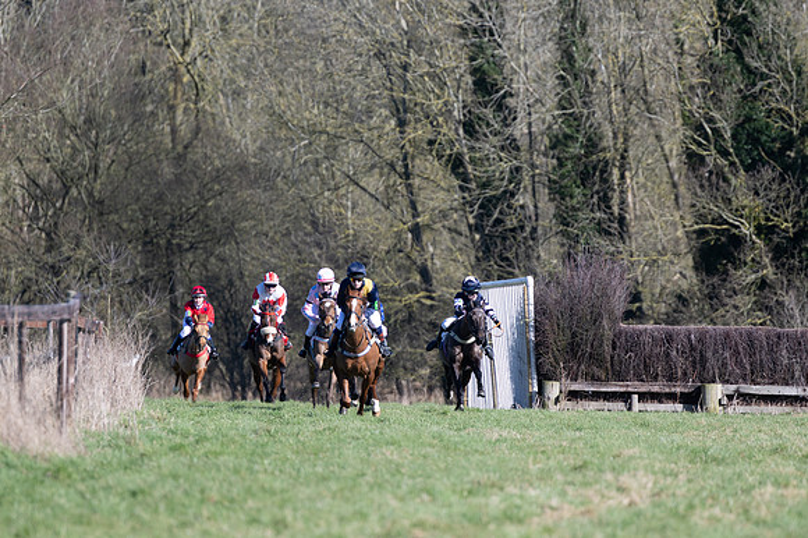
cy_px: 269
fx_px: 8412
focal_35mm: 375
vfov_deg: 3.7
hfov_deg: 5.5
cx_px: 404
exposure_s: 1/1000
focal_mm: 250
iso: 160
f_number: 4
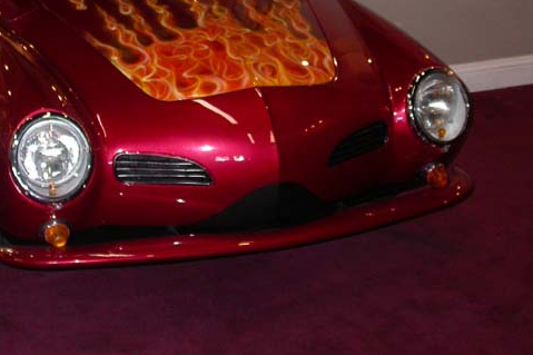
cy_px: 24
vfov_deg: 20.1
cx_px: 200
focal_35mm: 66
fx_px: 977
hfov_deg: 30.4
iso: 200
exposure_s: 1/60
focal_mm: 7.85
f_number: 2.6
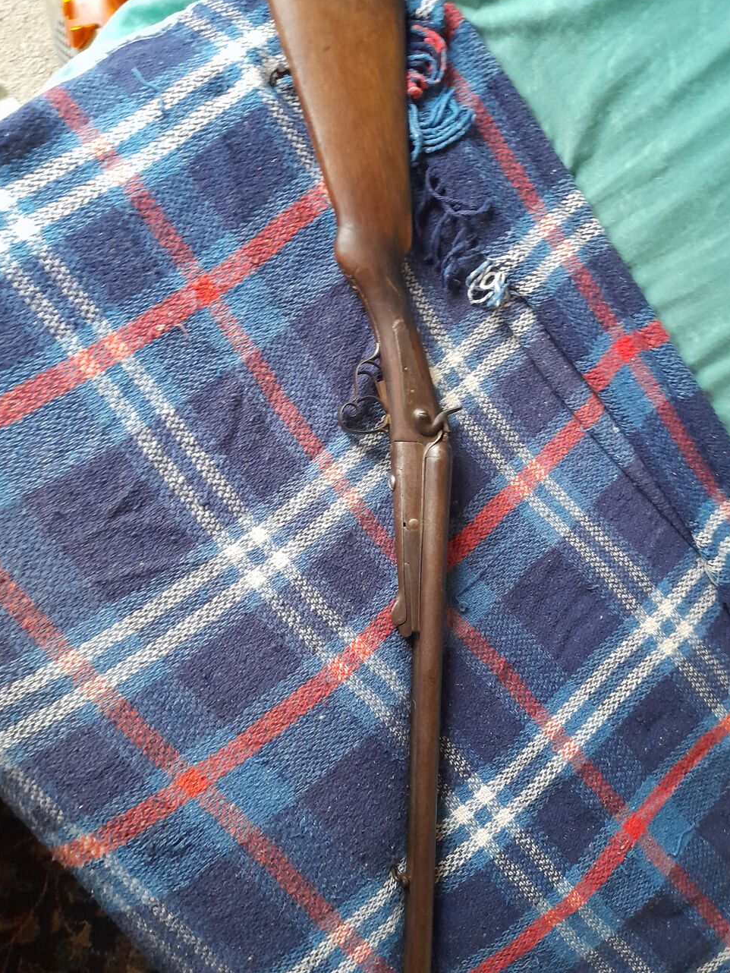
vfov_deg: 67.3
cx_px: 377
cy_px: 489
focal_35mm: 26
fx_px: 731
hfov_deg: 53.1
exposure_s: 1/25
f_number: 2
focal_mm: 4.6
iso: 640
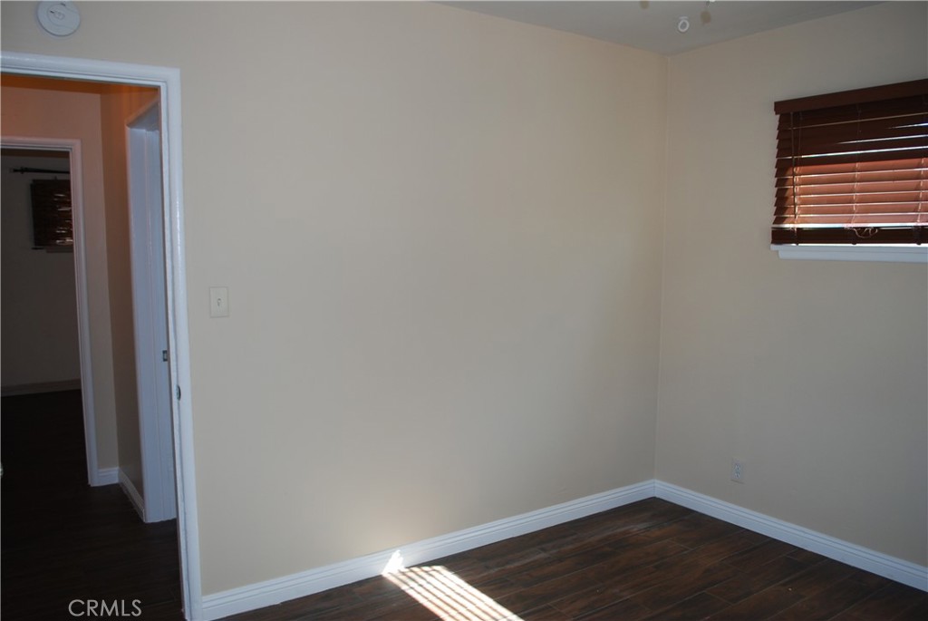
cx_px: 464
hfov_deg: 67.3
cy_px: 310
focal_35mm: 27
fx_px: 697
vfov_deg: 48.0
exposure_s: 1/60
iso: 200
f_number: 3.5
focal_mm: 18
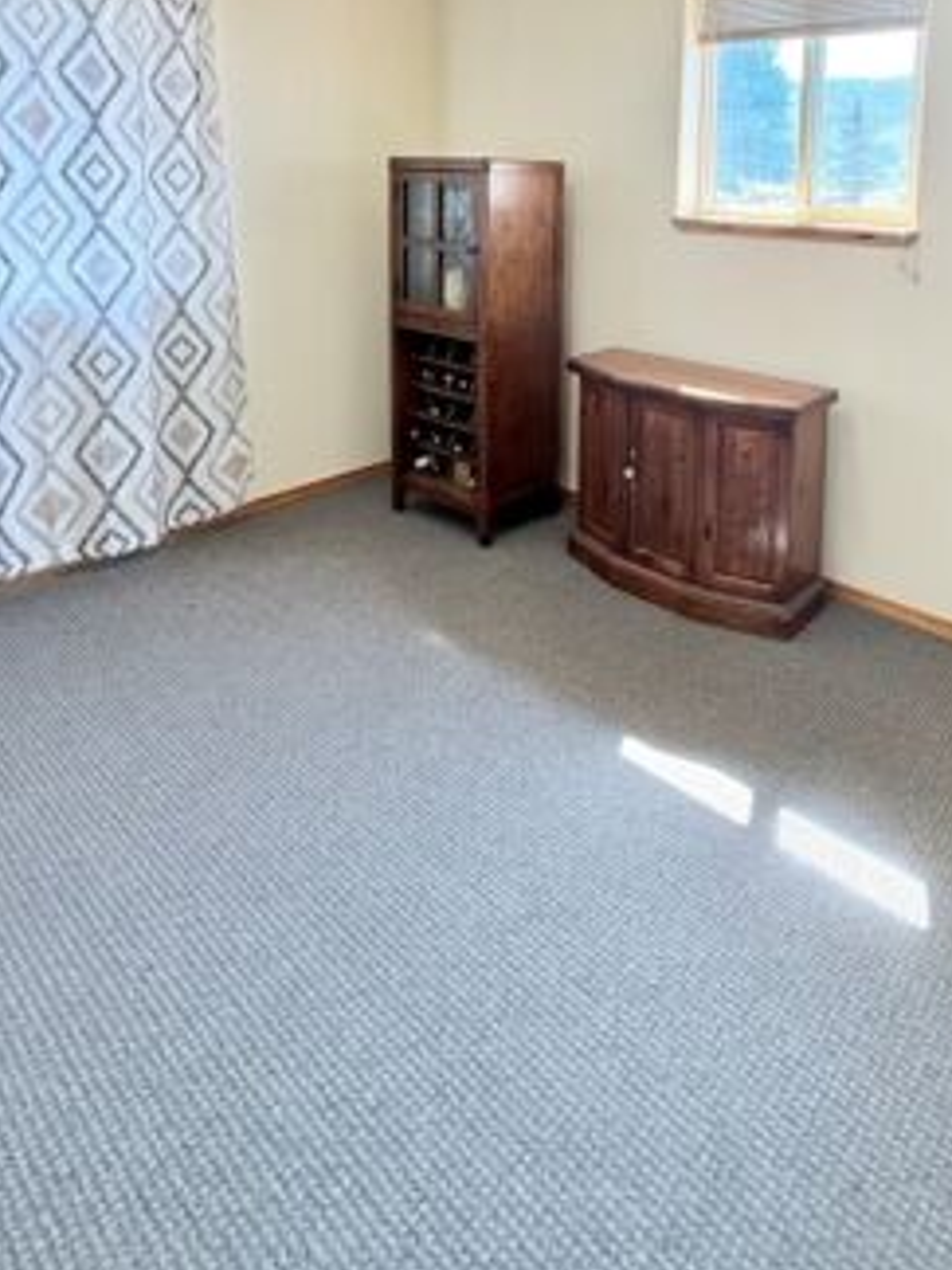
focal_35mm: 23
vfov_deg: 67.5
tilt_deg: -5.2
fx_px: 843
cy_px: 269
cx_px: 654
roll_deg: -2.0
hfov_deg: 57.2
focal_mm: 2.22
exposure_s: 1/120
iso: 320
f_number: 2.2
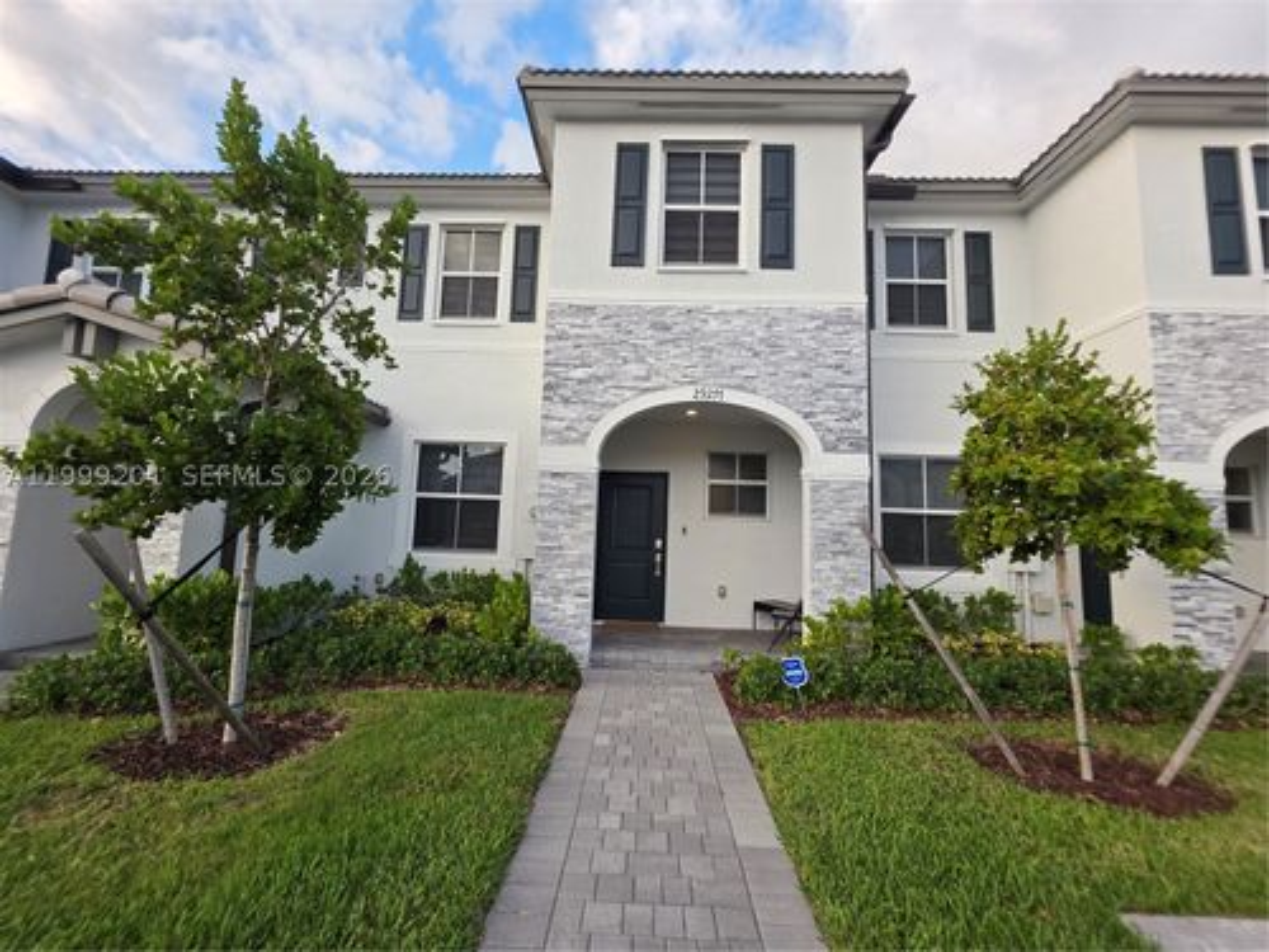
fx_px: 477
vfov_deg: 89.9
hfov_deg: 106.2
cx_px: 634
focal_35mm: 13
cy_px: 476
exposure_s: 1/719
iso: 100
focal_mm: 2.2
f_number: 1.9
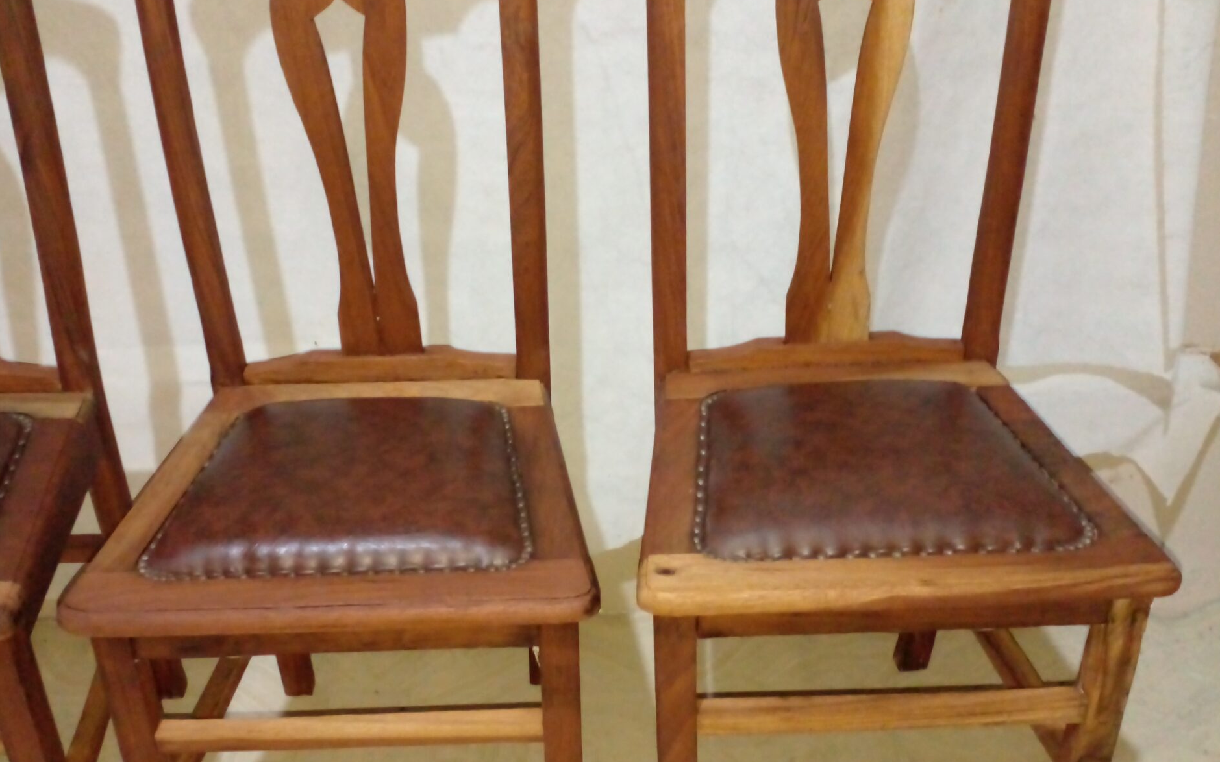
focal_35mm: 39
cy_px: 448
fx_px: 1297
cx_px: 601
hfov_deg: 50.4
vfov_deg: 32.7
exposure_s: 1/20
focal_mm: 3.6
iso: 500
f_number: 1.9
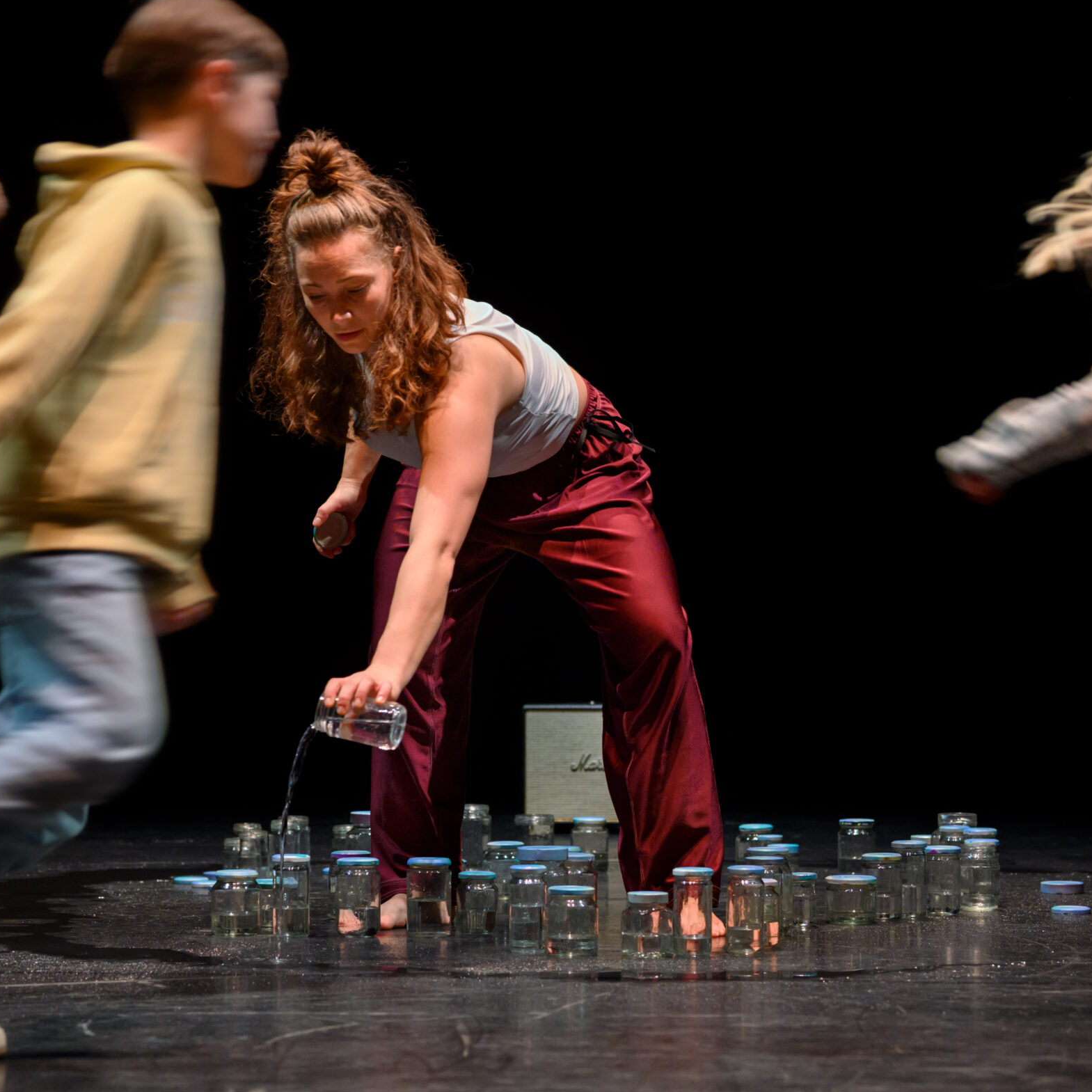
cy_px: 550
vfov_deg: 17.9
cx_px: 505
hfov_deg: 17.9
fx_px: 3462
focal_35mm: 97
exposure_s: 1/125
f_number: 4
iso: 3200
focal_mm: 70
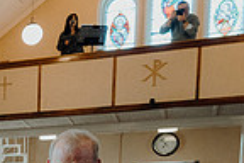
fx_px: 657
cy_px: 283
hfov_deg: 17.0
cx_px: -203
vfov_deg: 12.9
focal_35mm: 97
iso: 2000
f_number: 3.5
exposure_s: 1/200
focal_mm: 24
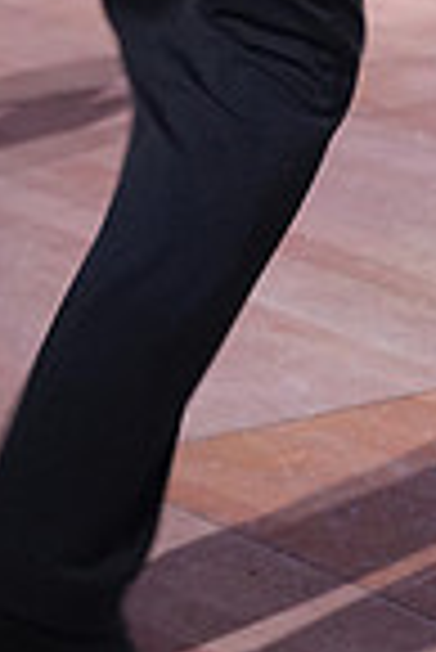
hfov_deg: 4.9
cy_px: -450
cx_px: -2
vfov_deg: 7.2
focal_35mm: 280
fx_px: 5074
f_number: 4.5
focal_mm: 70
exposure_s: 1/200
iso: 2500
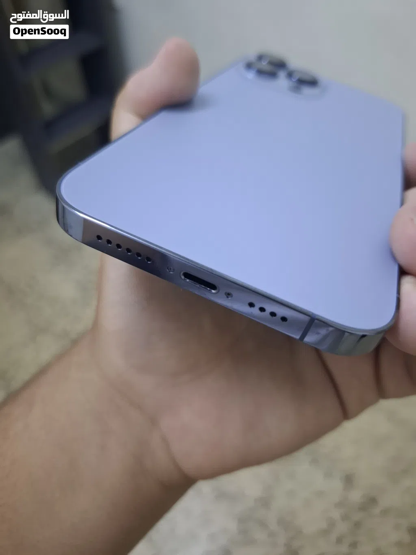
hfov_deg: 58.9
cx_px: 208
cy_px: 278
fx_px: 368
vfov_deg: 73.9
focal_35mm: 23
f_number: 1.8
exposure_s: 1/33
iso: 400
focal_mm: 5.54
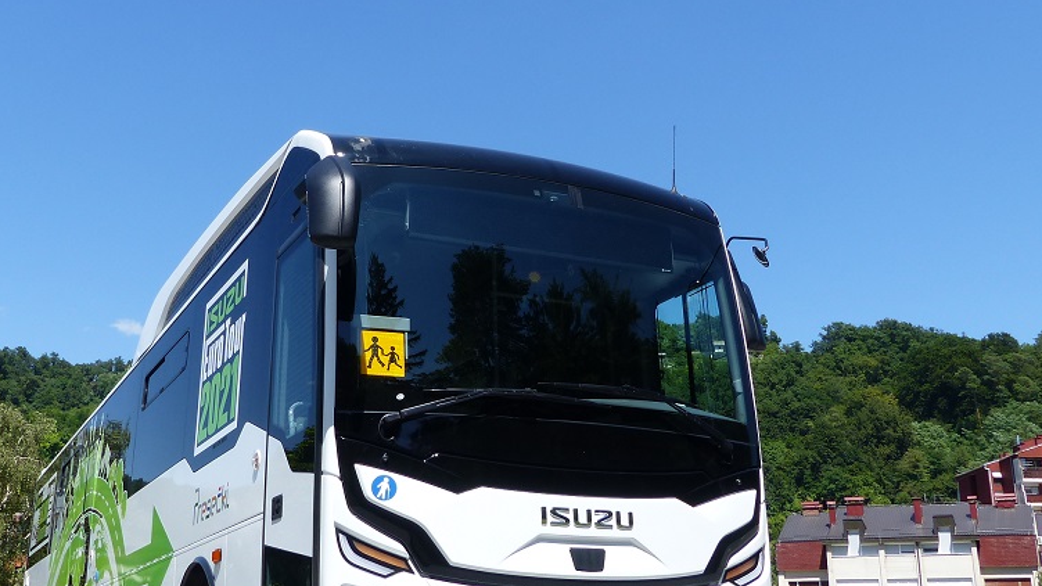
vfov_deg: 27.7
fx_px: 1188
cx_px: 453
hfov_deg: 47.2
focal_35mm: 43
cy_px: 249
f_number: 4
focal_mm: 5.3
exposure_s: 1/640
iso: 100
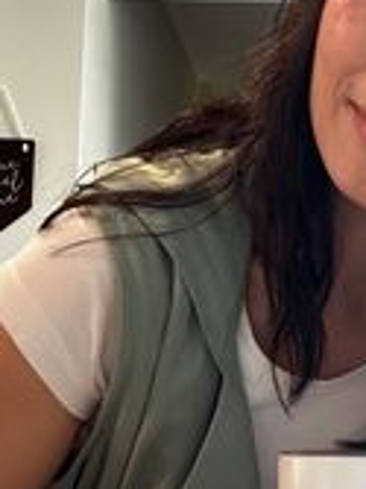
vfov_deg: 27.0
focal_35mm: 72
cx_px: 343
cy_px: 261
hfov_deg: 19.9
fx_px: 1016
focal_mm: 2.69
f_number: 1.9
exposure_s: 1/60
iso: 160
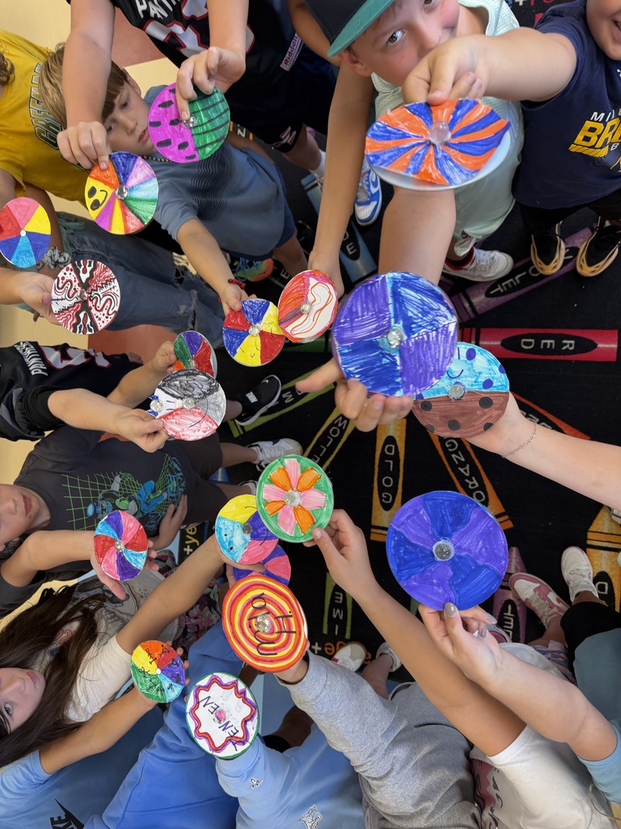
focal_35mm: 24
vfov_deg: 71.6
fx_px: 574
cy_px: 414
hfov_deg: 56.8
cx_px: 310
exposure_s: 1/60
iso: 160
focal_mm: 6.76
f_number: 1.78
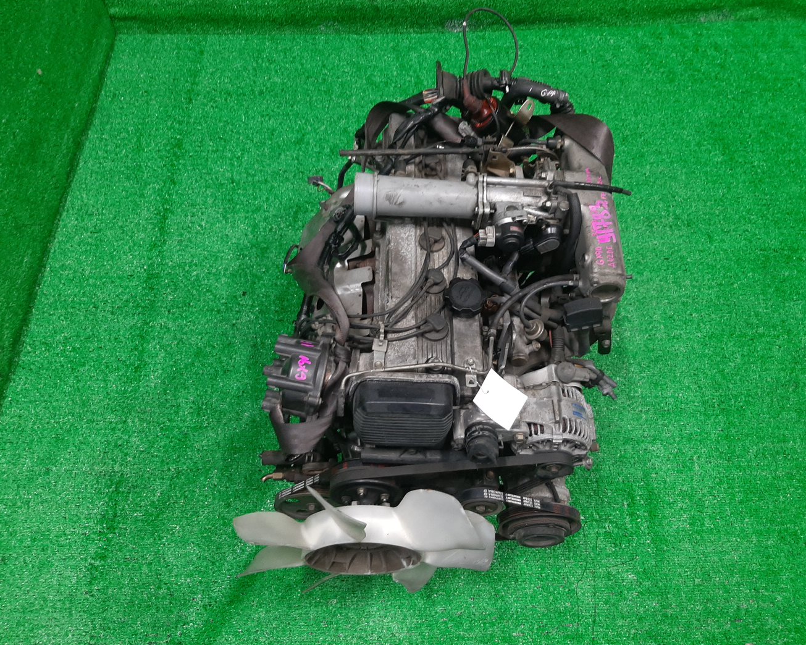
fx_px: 668
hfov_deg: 62.2
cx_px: 414
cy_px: 328
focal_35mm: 28
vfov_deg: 51.5
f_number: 1.7
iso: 137
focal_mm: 3.93
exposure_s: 1/60
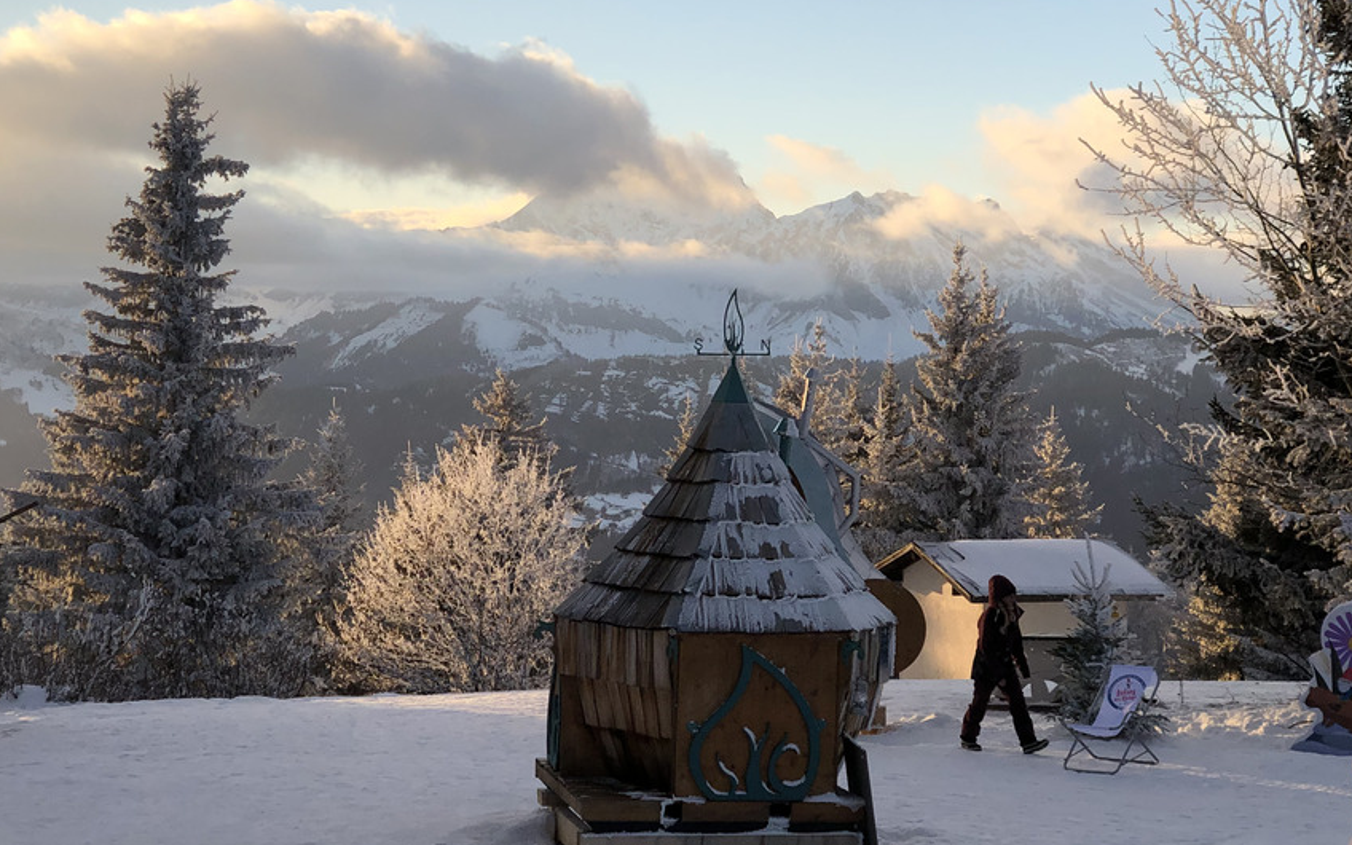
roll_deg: -0.3
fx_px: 2874
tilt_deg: -0.2
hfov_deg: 26.4
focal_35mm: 78
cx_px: 555
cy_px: 324
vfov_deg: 16.7
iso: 16
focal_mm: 6
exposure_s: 1/607
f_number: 2.4
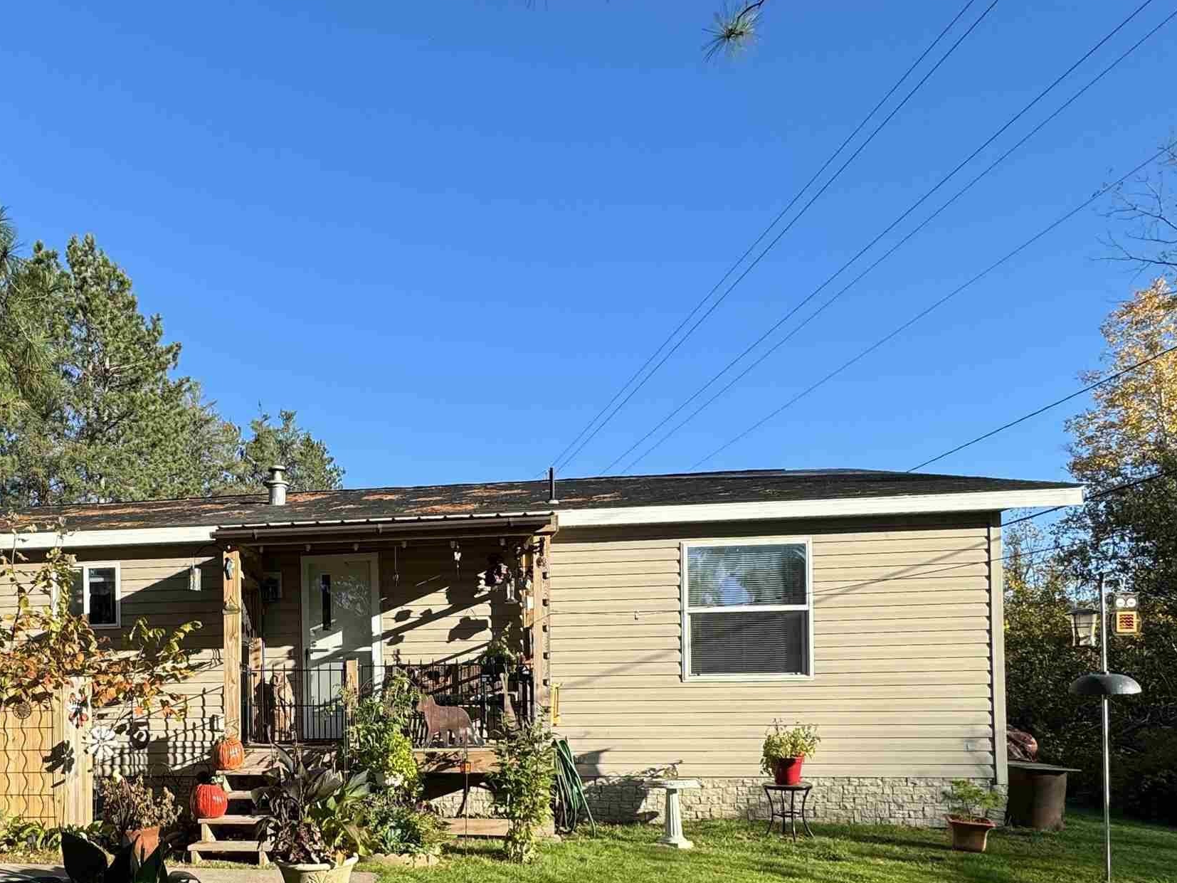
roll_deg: +1.8
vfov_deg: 50.2
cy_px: 694
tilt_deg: -0.1
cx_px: 315
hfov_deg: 63.9
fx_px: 884
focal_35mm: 26
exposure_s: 1/968
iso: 50
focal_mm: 2.22
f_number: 2.2
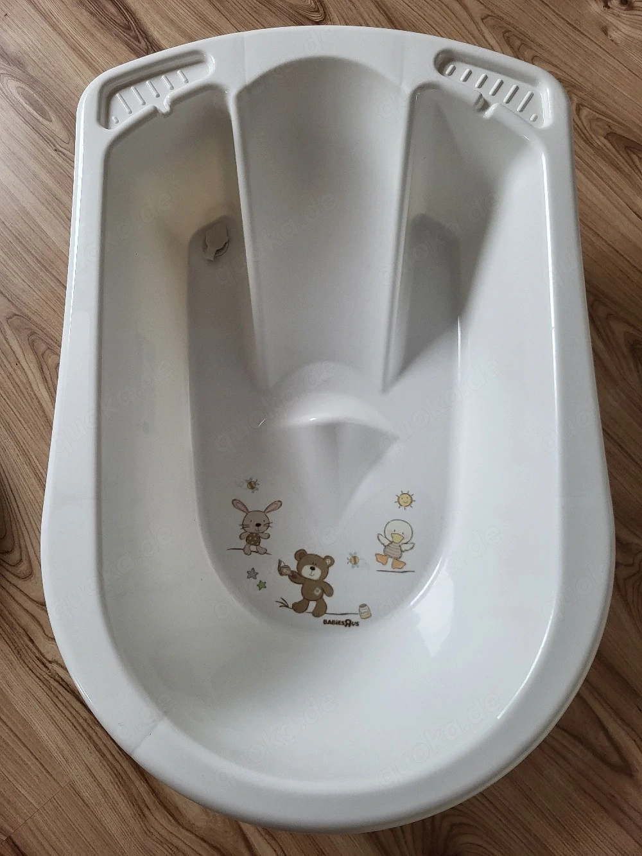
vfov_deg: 67.3
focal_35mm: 26
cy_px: 428
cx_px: 321
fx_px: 643
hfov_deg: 53.1
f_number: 1.8
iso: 64
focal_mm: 5.4
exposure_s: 1/101
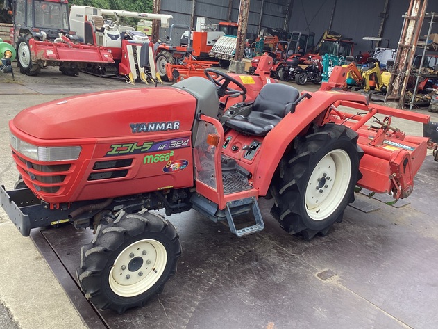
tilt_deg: -16.1
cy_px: 164
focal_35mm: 31
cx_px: 219
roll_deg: -6.1
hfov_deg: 58.4
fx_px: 392
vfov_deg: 45.4
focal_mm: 3.3
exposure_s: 1/207
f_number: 2.4
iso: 25
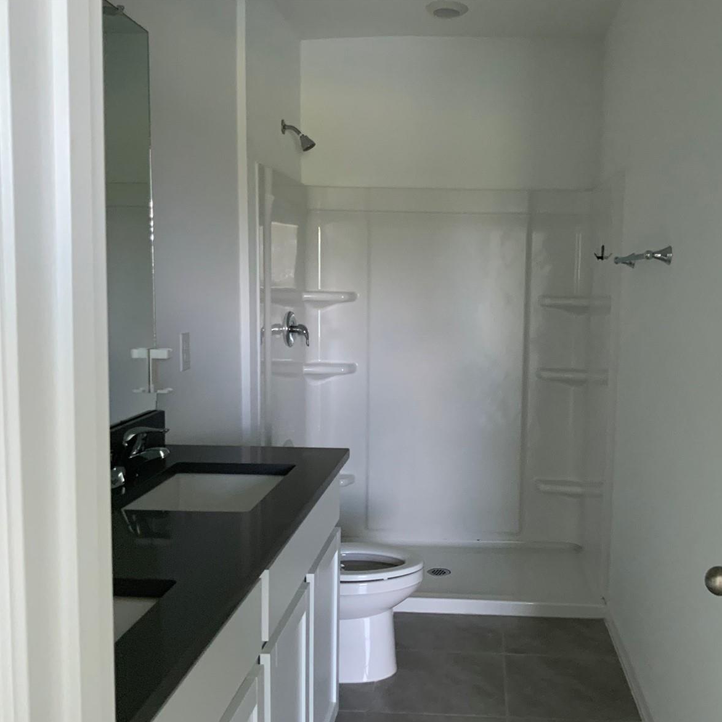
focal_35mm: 35
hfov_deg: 46.7
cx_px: 462
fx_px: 826
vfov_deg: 47.2
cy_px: 367
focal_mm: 3
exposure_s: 1/60
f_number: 1.8
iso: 160
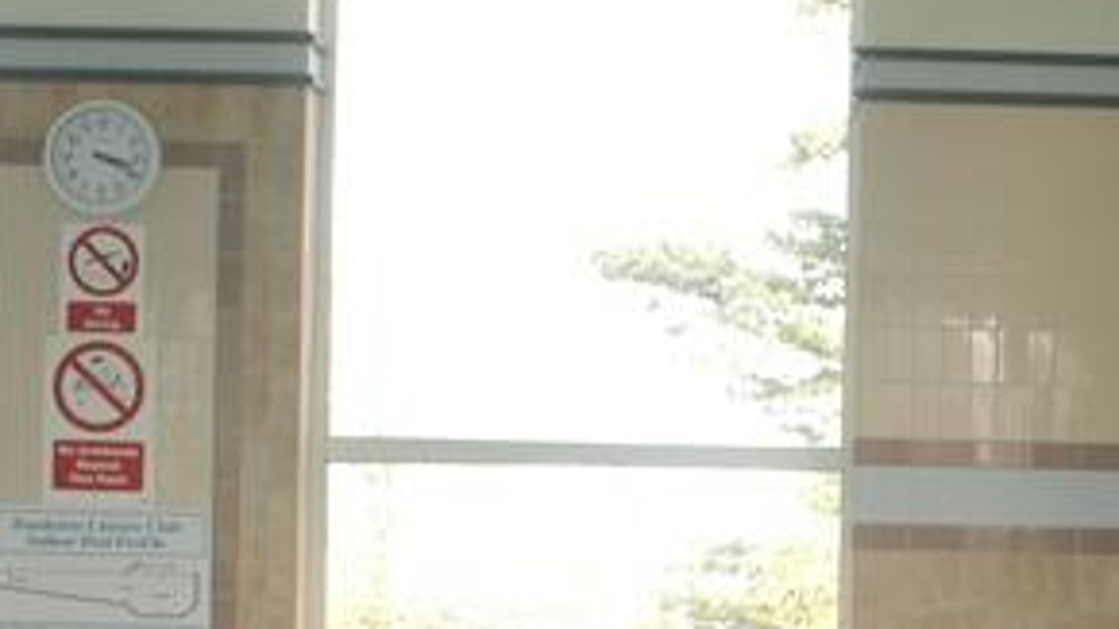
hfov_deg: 18.6
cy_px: 762
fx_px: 3293
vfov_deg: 10.7
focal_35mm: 111
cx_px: 1188
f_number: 7.1
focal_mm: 20
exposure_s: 1/40
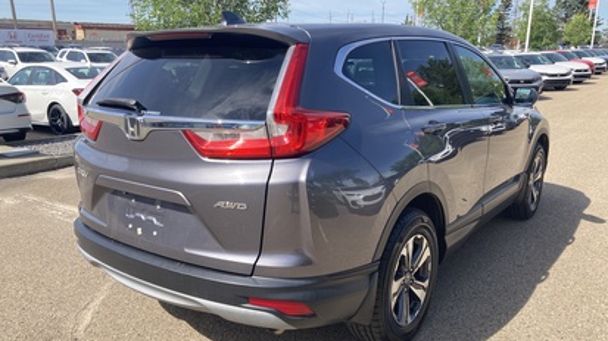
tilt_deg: -15.9
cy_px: 182
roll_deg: -0.7
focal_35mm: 31
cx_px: 303
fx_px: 500
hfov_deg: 62.6
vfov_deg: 37.7
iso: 20
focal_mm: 3.99
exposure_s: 1/906
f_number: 1.8
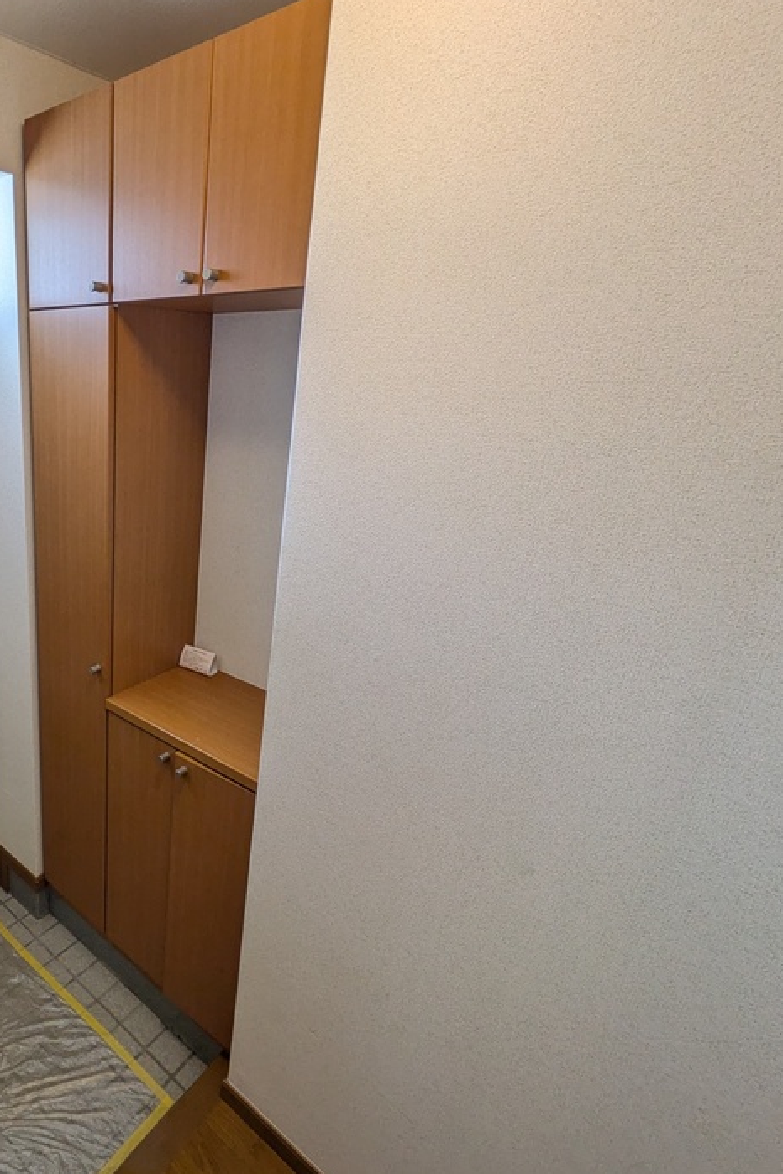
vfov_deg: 84.0
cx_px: 123
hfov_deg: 56.0
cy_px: 586
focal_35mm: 20
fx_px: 652
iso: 92
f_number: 2.2
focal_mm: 1.83
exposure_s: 1/60
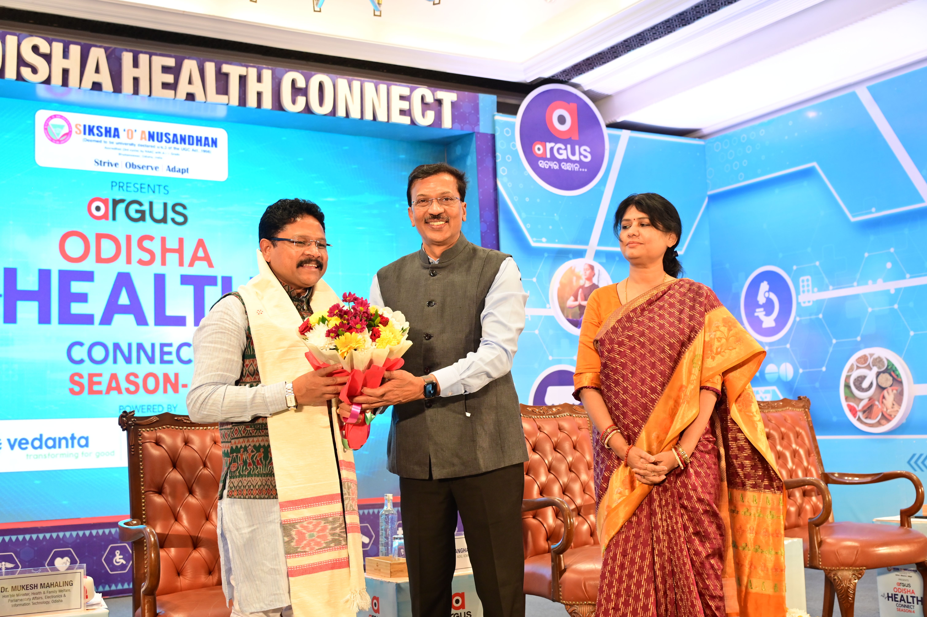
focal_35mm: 44
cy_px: 308
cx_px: 464
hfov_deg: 44.5
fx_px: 1132
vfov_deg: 30.5
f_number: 5
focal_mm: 44
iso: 1600
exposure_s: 1/100
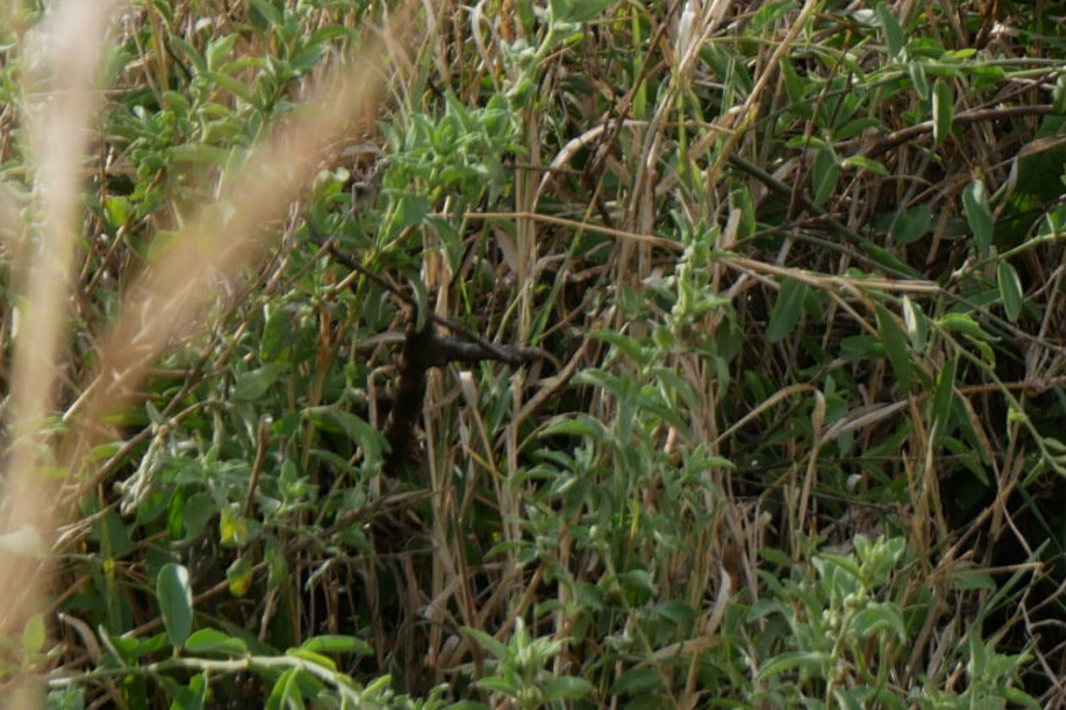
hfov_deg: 2.7
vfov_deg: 1.8
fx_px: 22938
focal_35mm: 775
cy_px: -528
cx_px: 1331
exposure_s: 1/320
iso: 200
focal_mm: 114
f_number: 7.1
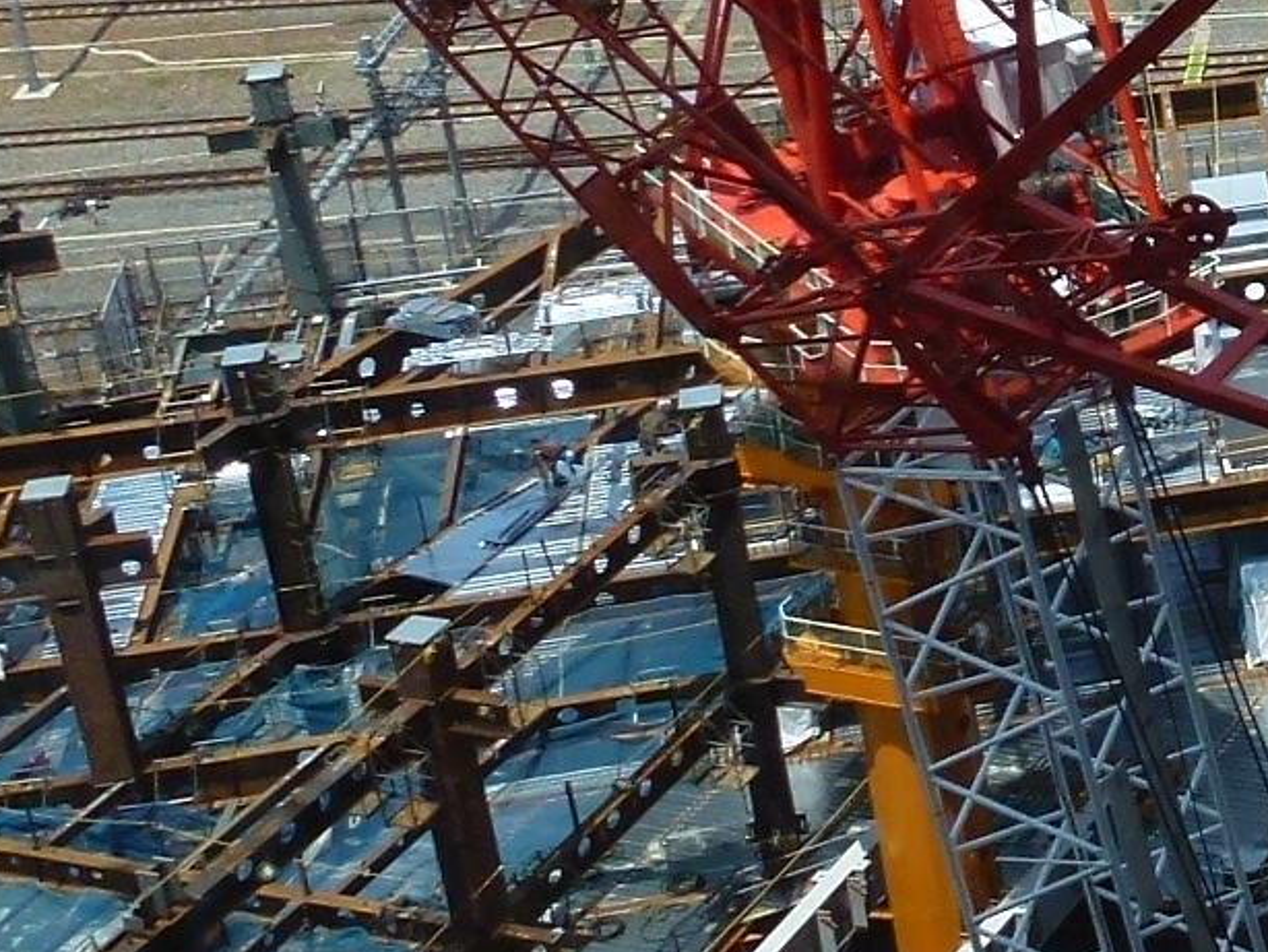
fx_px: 3664
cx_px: 2365
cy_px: -35
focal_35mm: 100
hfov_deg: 16.2
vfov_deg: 14.5
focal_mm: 4.3
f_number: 4
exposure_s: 1/500
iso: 100
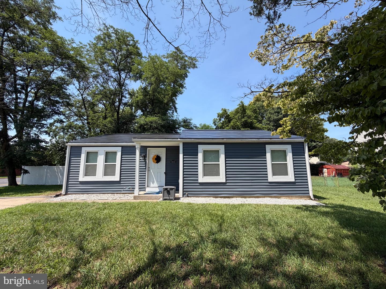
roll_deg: +1.2
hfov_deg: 102.1
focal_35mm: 14
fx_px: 156
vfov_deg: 85.7
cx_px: 193
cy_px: 144
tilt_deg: +8.8
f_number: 2.2
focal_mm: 2.22
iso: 40
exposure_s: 1/770
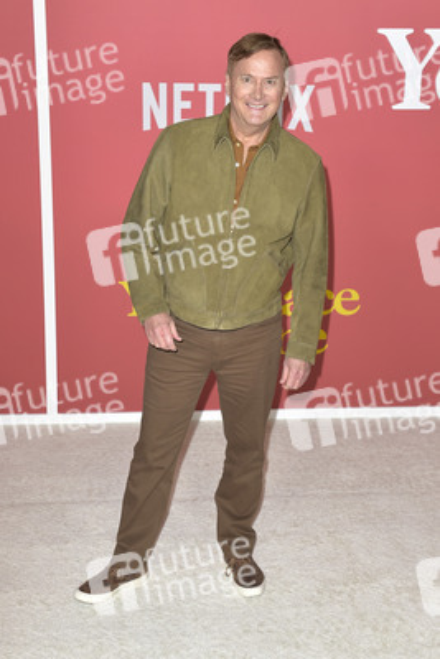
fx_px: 879
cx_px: 220
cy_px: 330
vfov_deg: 41.1
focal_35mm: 48
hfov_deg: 28.1
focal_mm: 48
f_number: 6.3
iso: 400
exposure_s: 1/250
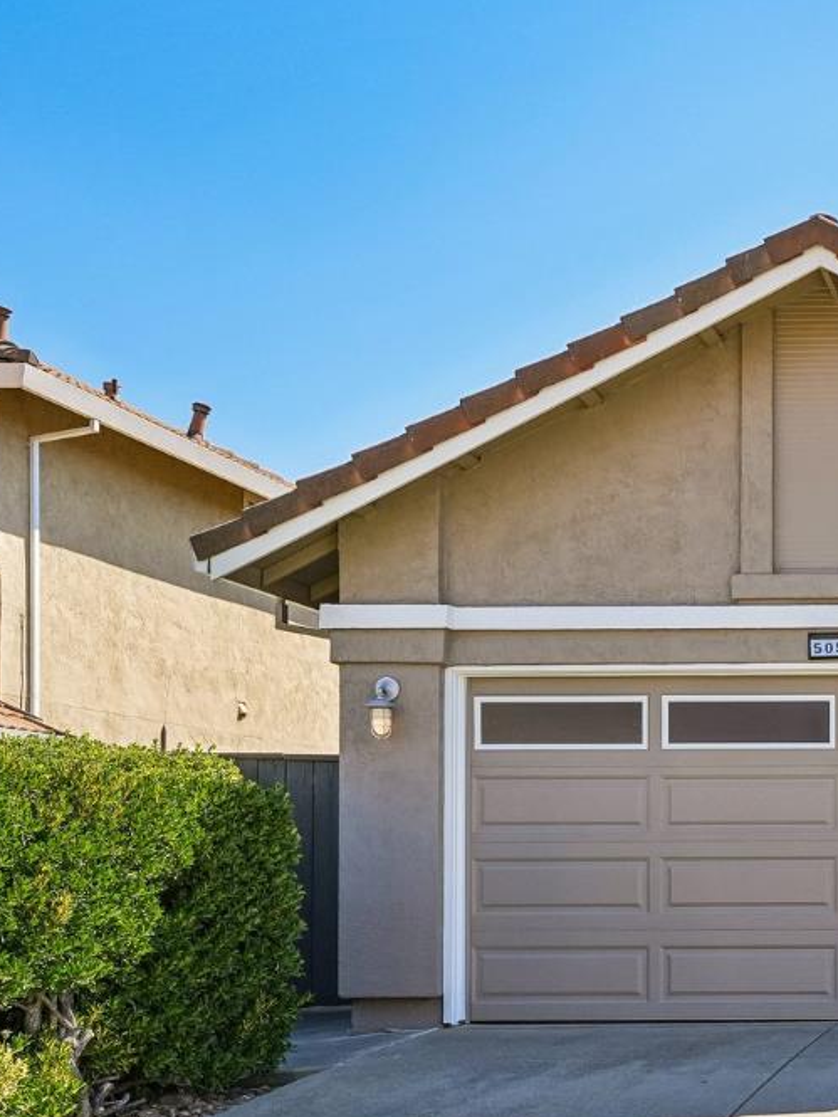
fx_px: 1678
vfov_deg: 36.2
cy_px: 797
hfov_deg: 24.4
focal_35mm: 52
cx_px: 1100
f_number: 9
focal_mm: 24
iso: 640
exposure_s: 1/640
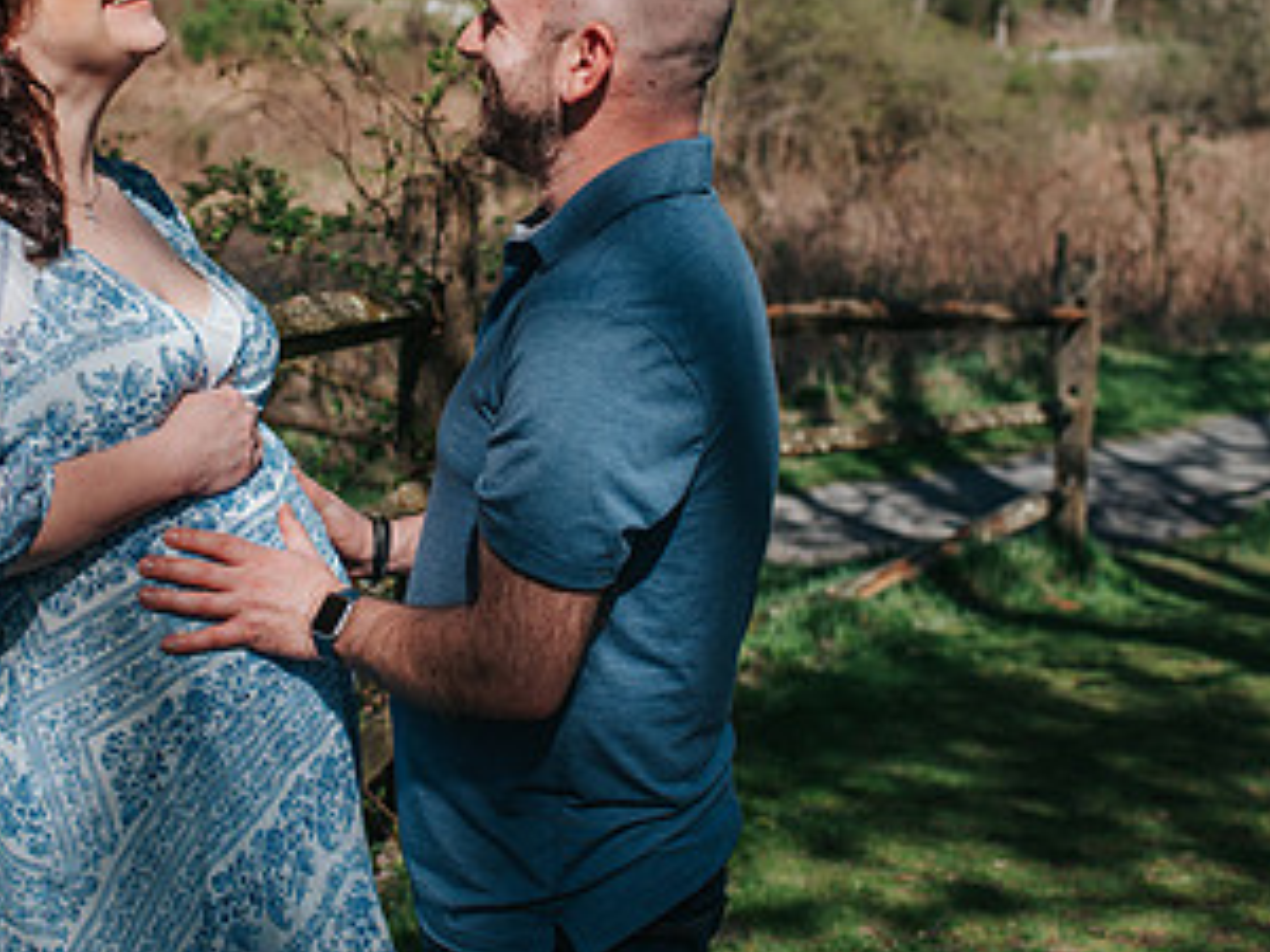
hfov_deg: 29.6
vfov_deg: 22.5
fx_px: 2385
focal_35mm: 65
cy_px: 358
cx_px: 402
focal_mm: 35
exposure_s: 1/1250
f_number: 3.5
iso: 110
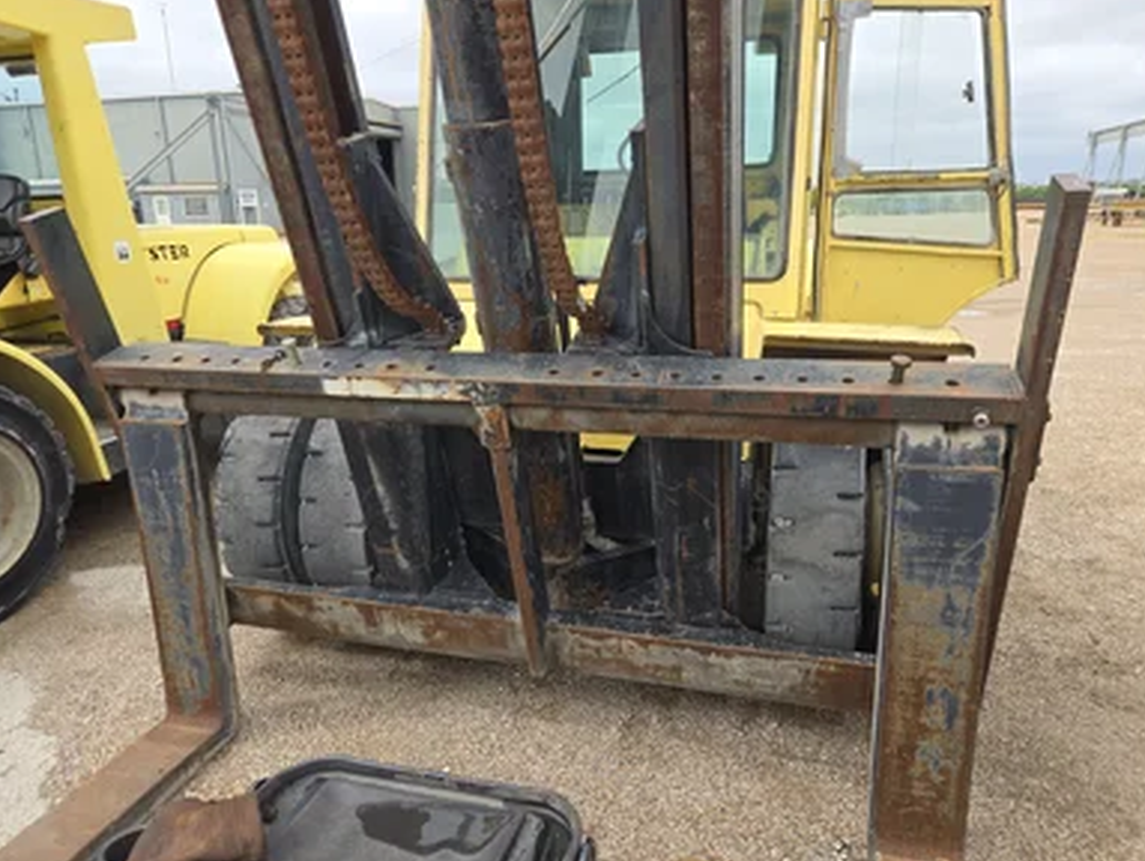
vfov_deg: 56.9
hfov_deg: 71.5
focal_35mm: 24
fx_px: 795
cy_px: 436
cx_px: 568
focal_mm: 5.4
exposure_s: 1/883
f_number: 1.8
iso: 25
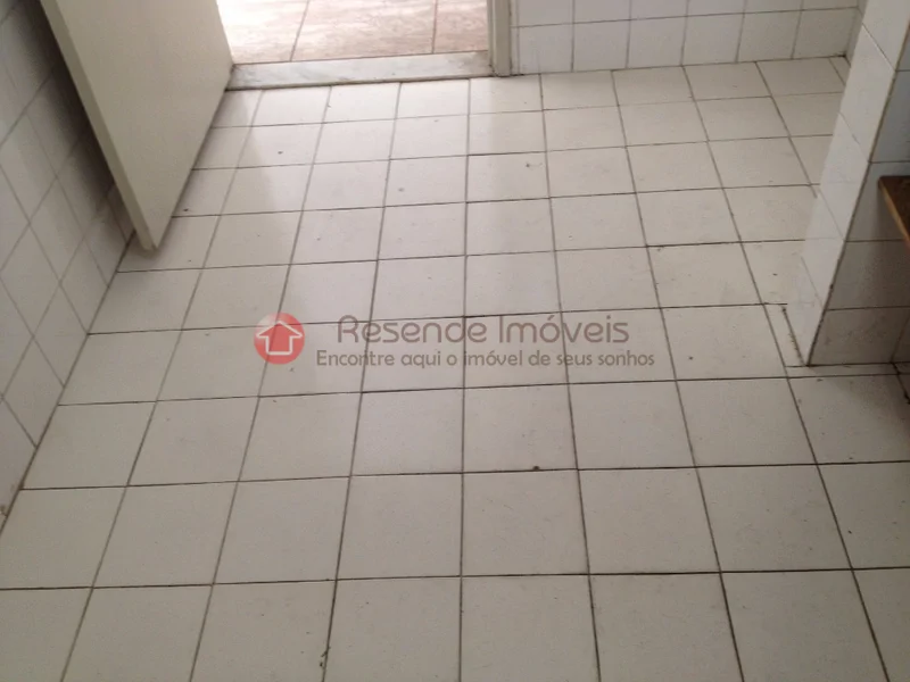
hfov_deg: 52.6
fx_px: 920
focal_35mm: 35
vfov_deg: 40.7
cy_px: 341
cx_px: 455
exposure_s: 1/20
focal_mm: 4.28
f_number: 2.4
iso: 80
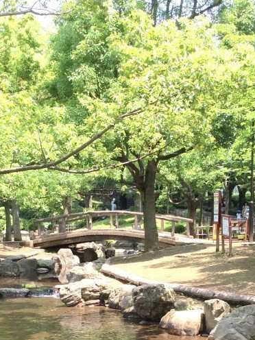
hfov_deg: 21.5
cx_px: 169
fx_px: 668
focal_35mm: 68
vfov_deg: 27.7
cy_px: 295
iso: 32
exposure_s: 1/301
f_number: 2.4
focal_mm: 3.3
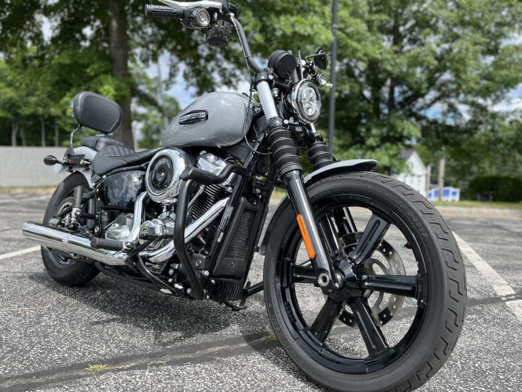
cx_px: 258
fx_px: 407
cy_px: 193
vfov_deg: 51.4
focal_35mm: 27
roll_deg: -0.1
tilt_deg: -5.8
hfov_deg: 65.3
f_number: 1.6
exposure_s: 1/1186
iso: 50
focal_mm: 5.1
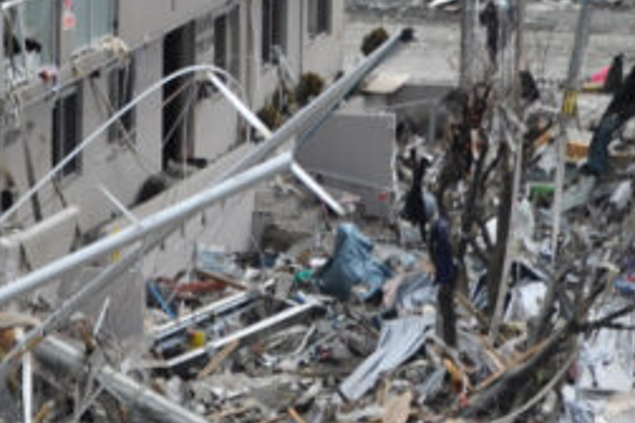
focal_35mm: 487
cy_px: 444
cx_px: -360
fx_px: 8589
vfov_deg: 2.8
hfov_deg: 4.2
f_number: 5.6
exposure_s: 1/200
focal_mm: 120
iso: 200
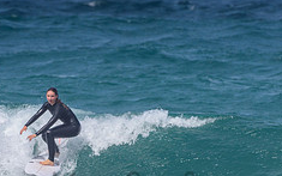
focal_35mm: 1653
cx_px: 72
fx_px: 12707
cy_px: 164
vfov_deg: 0.8
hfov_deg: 1.3
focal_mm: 500
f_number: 5.6
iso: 72
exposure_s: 1/2000
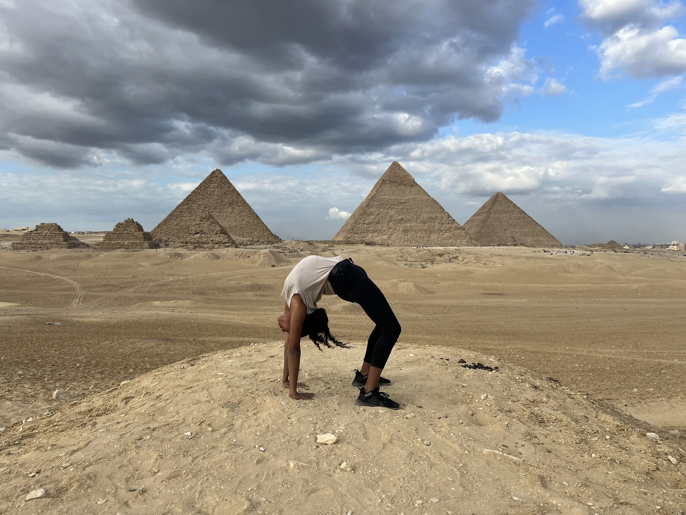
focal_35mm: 26
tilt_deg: -2.4
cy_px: 258
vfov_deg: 53.1
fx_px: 515
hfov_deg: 67.3
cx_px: 343
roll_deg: +1.2
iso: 50
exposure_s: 1/3165
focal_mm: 5.7
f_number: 1.5
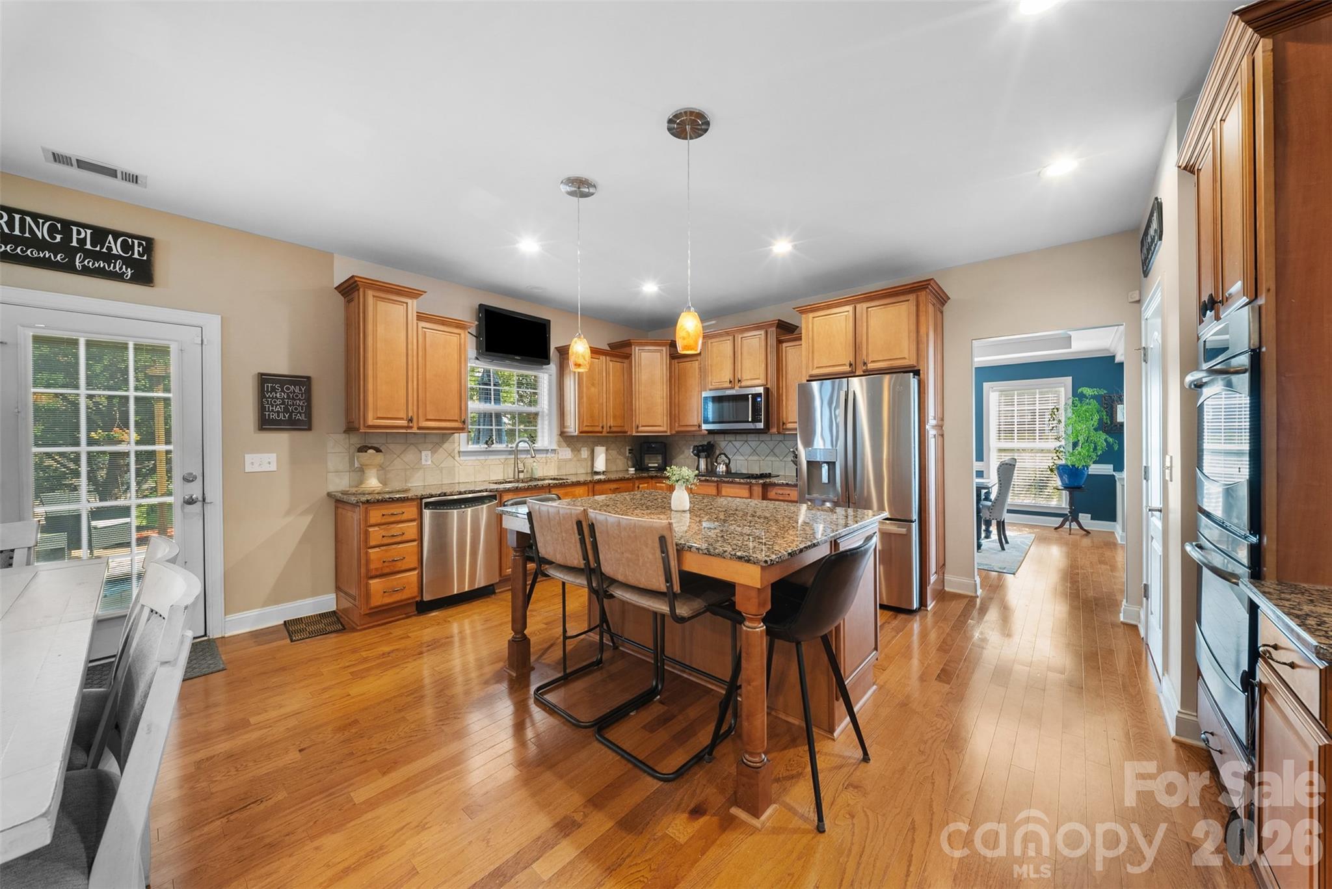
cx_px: 666
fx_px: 444
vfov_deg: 90.1
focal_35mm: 12
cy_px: 444
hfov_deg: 112.6
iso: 250
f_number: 9
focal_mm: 12
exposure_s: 1/1.67
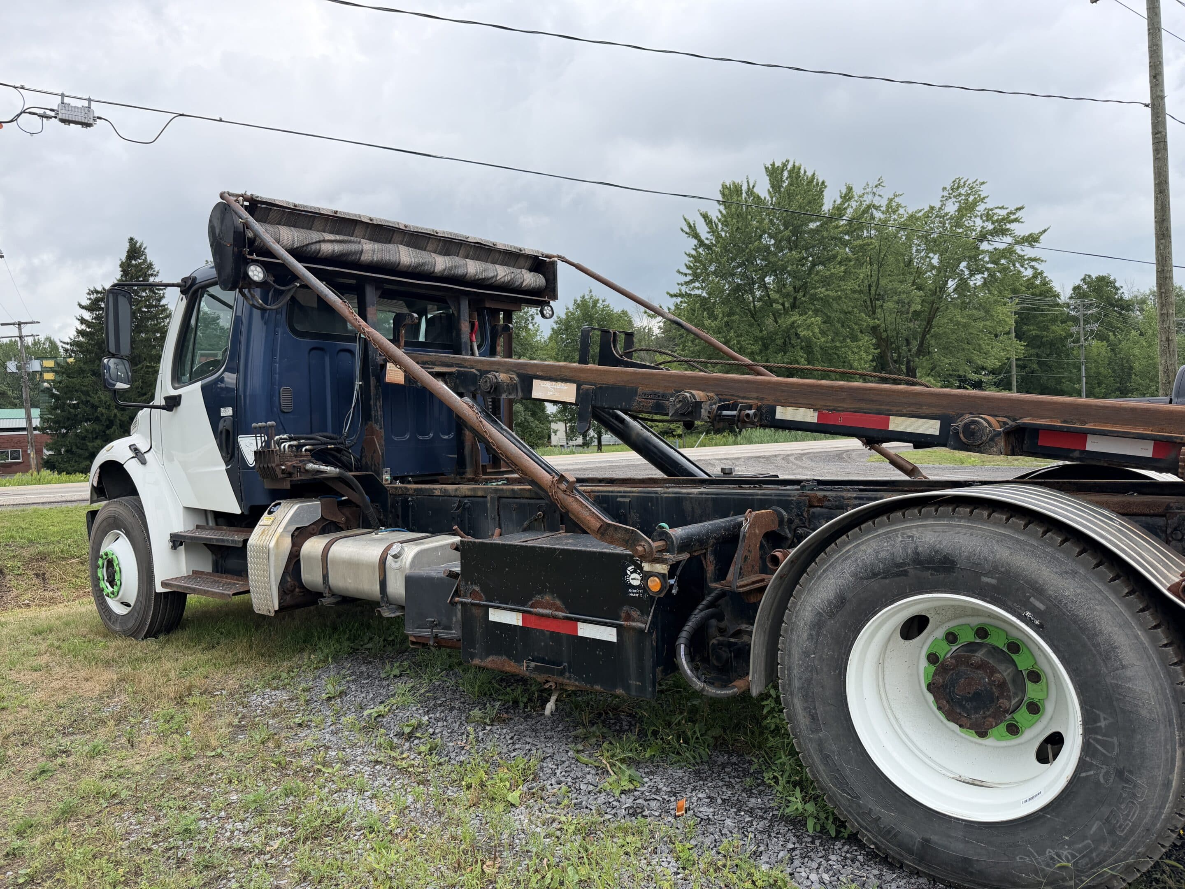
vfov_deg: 56.8
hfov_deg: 71.6
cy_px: 444
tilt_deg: +0.3
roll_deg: +2.1
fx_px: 822
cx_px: 592
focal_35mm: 24
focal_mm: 6.76
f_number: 1.78
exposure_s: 1/2445
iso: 100
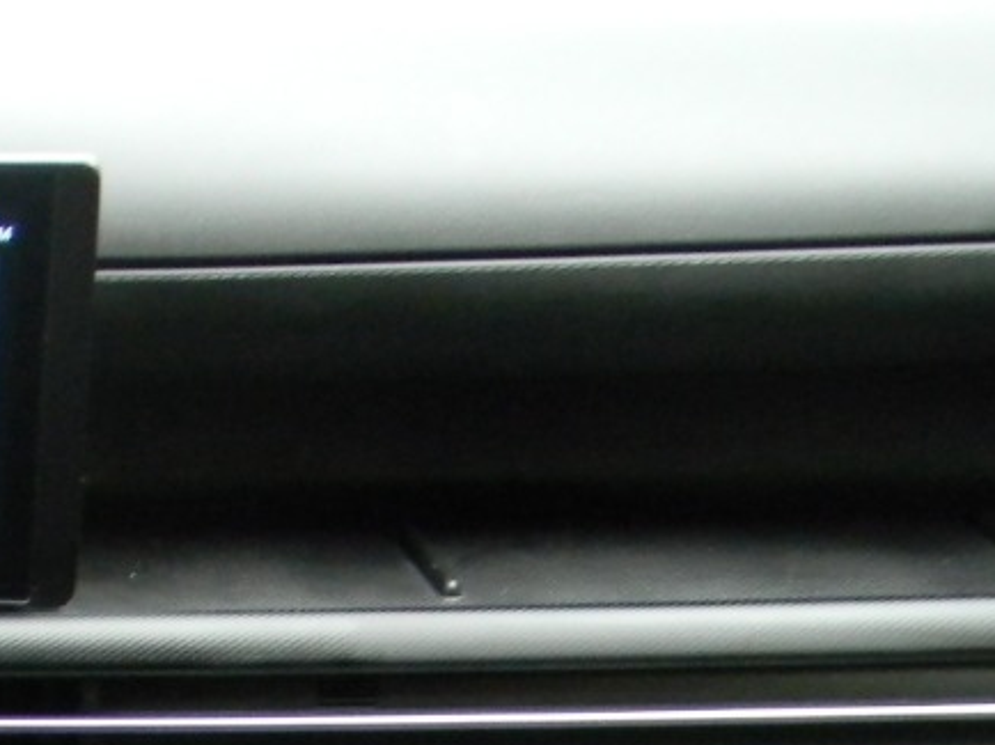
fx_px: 2672
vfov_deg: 15.3
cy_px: 917
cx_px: -502
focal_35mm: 93
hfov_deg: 18.6
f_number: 3.5
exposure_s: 1/30
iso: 382
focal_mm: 5
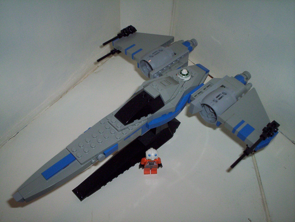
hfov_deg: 48.9
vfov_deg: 37.9
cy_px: 111
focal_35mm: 38
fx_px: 325
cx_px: 148
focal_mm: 4.99
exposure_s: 1/60
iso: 140
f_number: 4.5
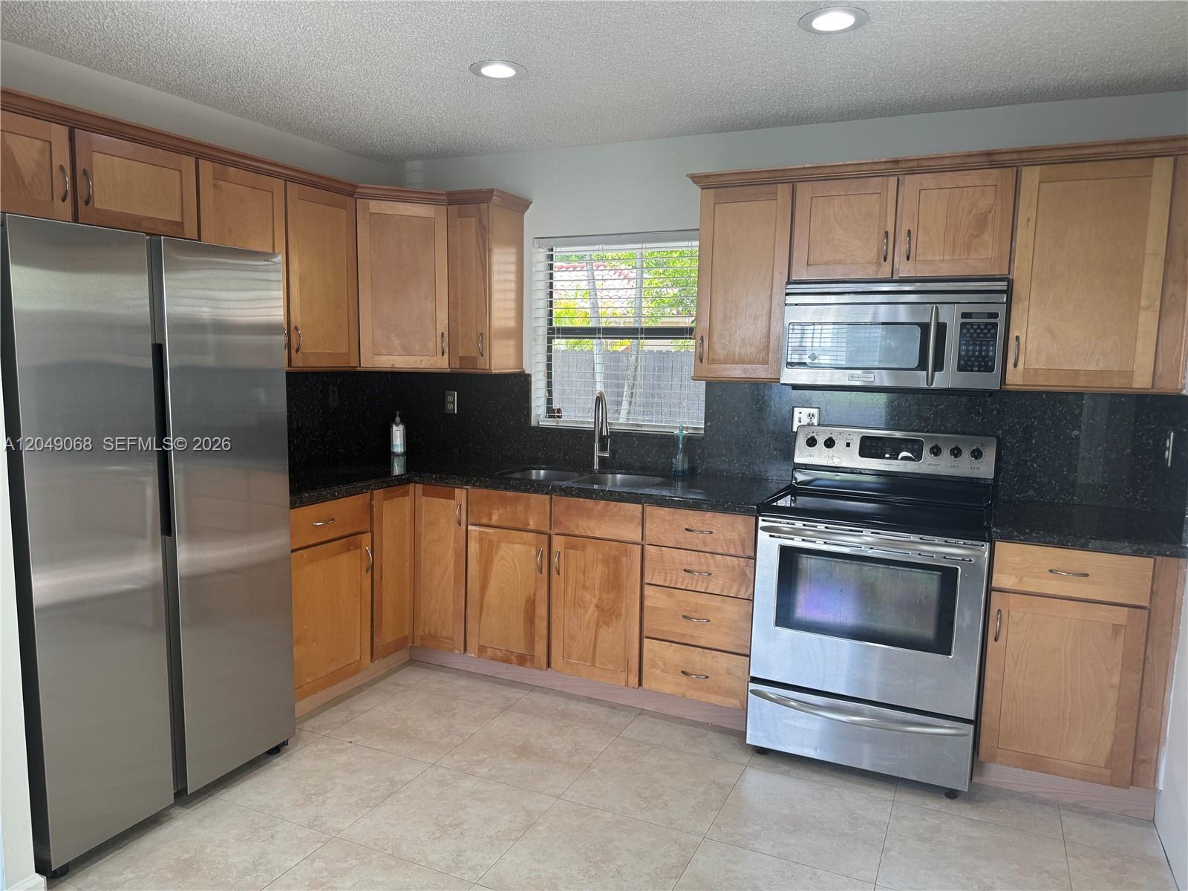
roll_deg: -0.8
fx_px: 824
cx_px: 594
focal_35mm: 24
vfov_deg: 56.8
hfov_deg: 71.6
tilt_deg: -7.6
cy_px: 446
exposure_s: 1/112
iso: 100
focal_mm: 6.76
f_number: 1.78
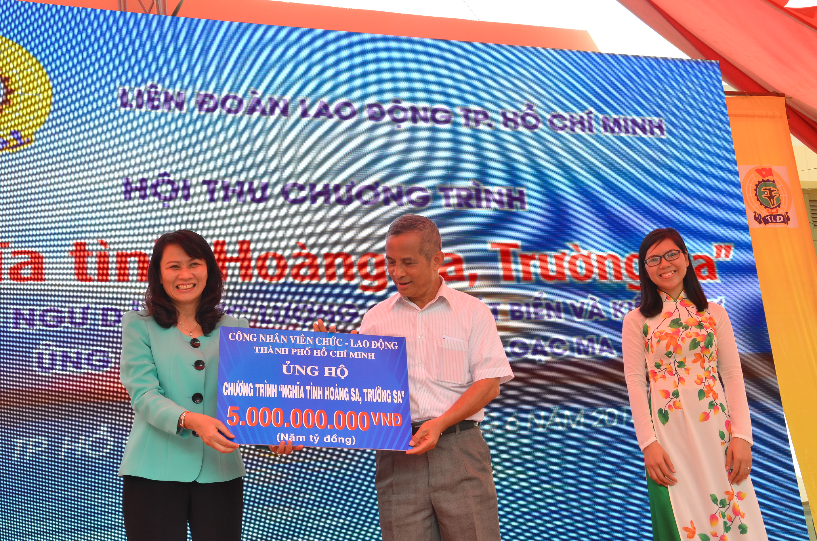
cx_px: 408
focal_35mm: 48
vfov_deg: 28.0
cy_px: 270
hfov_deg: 41.2
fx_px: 1087
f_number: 9
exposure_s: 1/160
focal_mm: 32
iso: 400
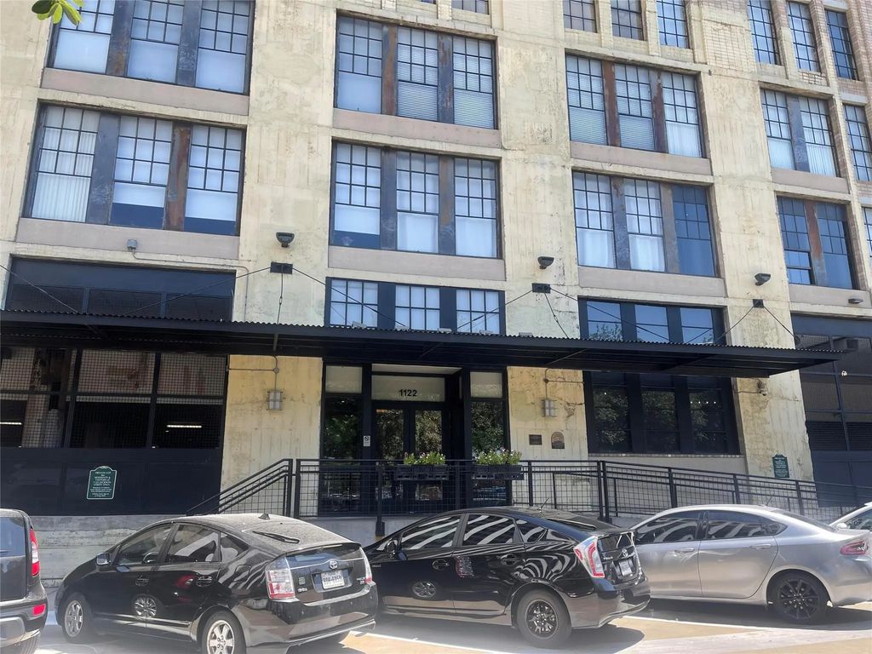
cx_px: 436
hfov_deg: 67.3
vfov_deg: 53.1
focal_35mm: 26
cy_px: 327
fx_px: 655
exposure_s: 1/759
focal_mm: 5.1
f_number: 1.6
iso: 32
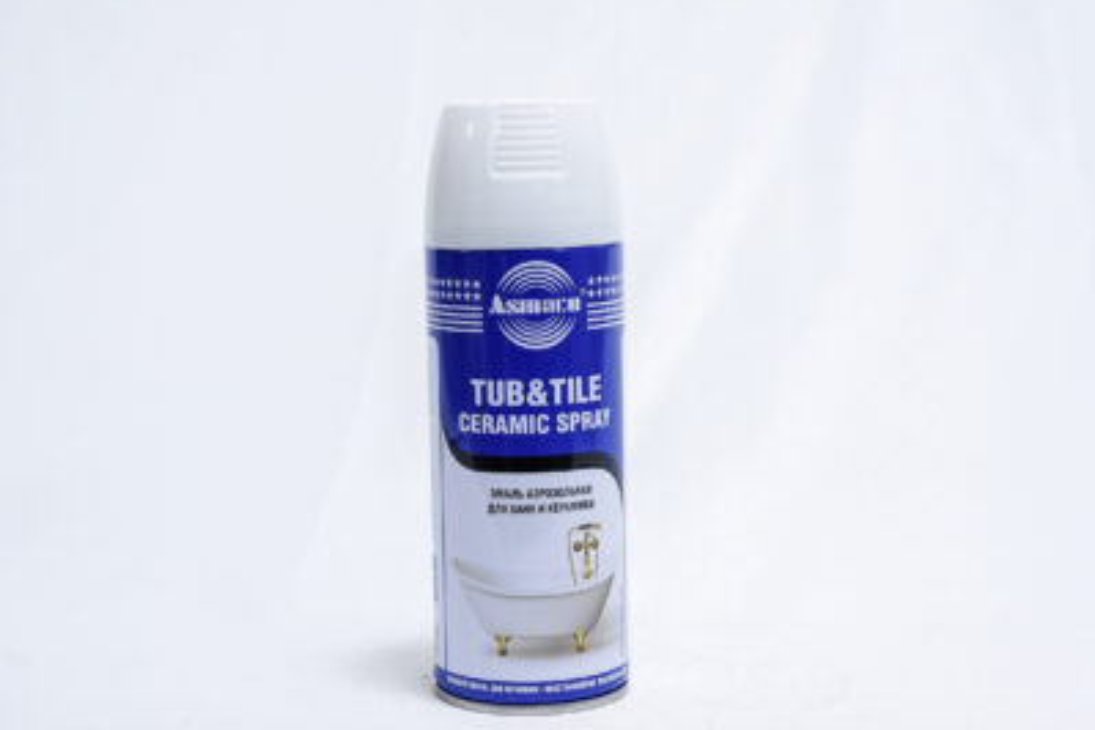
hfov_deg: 29.2
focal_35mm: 69
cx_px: 524
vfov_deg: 19.7
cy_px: 380
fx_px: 2099
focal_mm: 64
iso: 3200
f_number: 9
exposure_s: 1/200
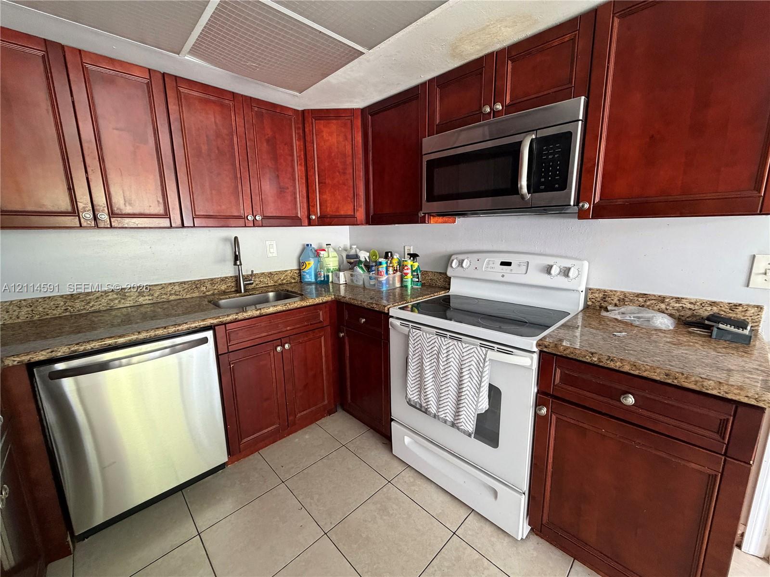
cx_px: 385
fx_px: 311
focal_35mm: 14
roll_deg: +1.3
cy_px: 288
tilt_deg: -10.6
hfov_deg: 102.1
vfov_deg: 85.7
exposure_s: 1/63
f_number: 2.2
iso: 320
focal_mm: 2.22
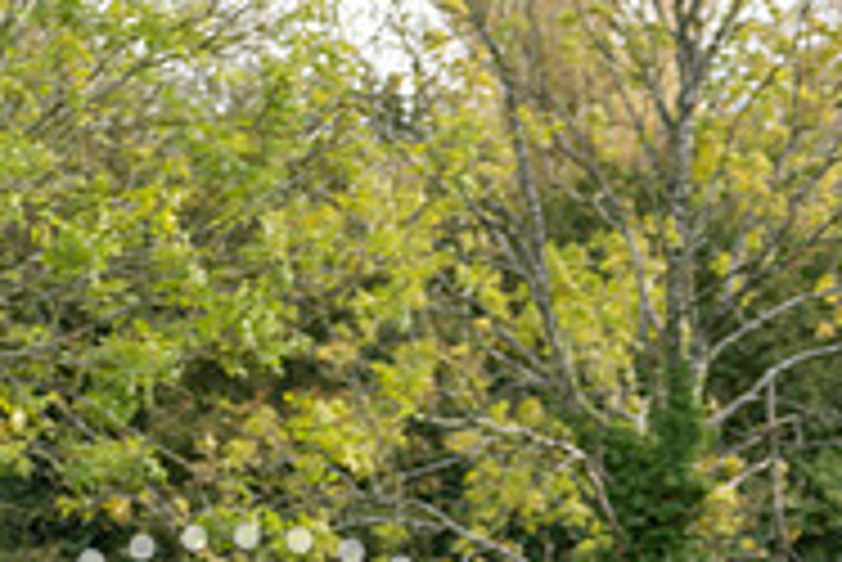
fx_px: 4494
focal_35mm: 192
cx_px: 946
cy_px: 717
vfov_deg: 7.1
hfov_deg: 10.6
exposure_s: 1/400
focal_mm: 62
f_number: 3.2
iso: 200
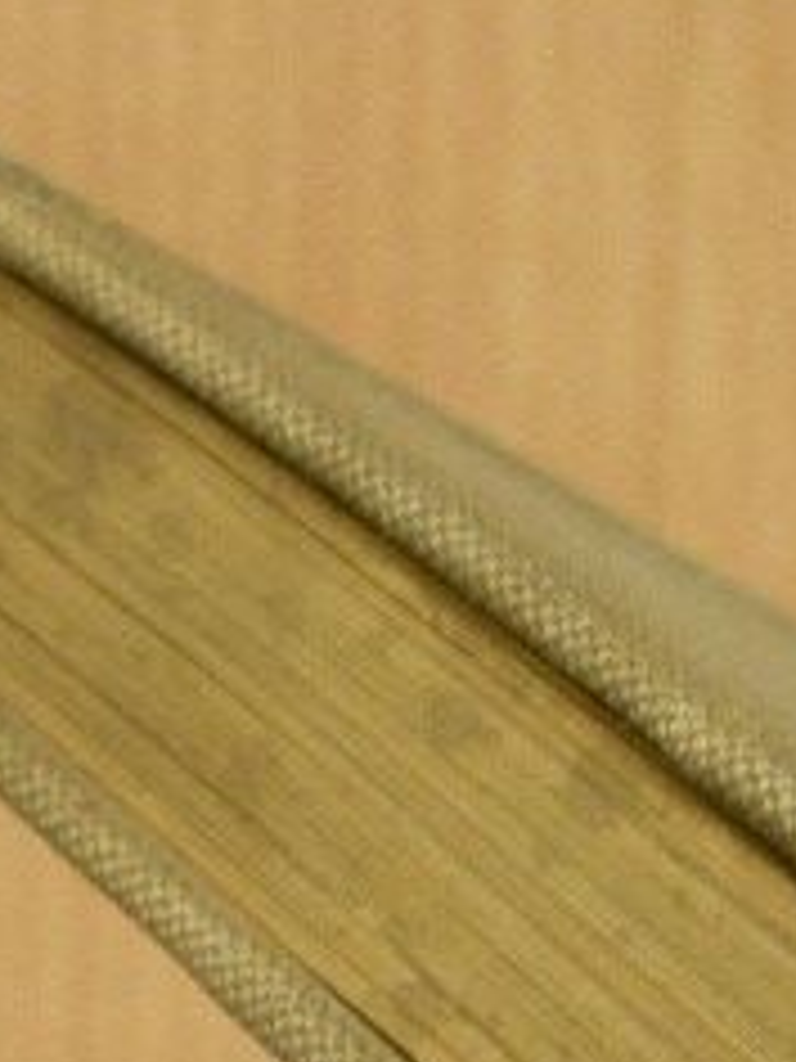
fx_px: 5825
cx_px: 553
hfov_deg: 7.8
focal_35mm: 190
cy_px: 1166
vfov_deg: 10.3
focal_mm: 11.7
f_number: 3.5
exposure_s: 1/24.3
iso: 200
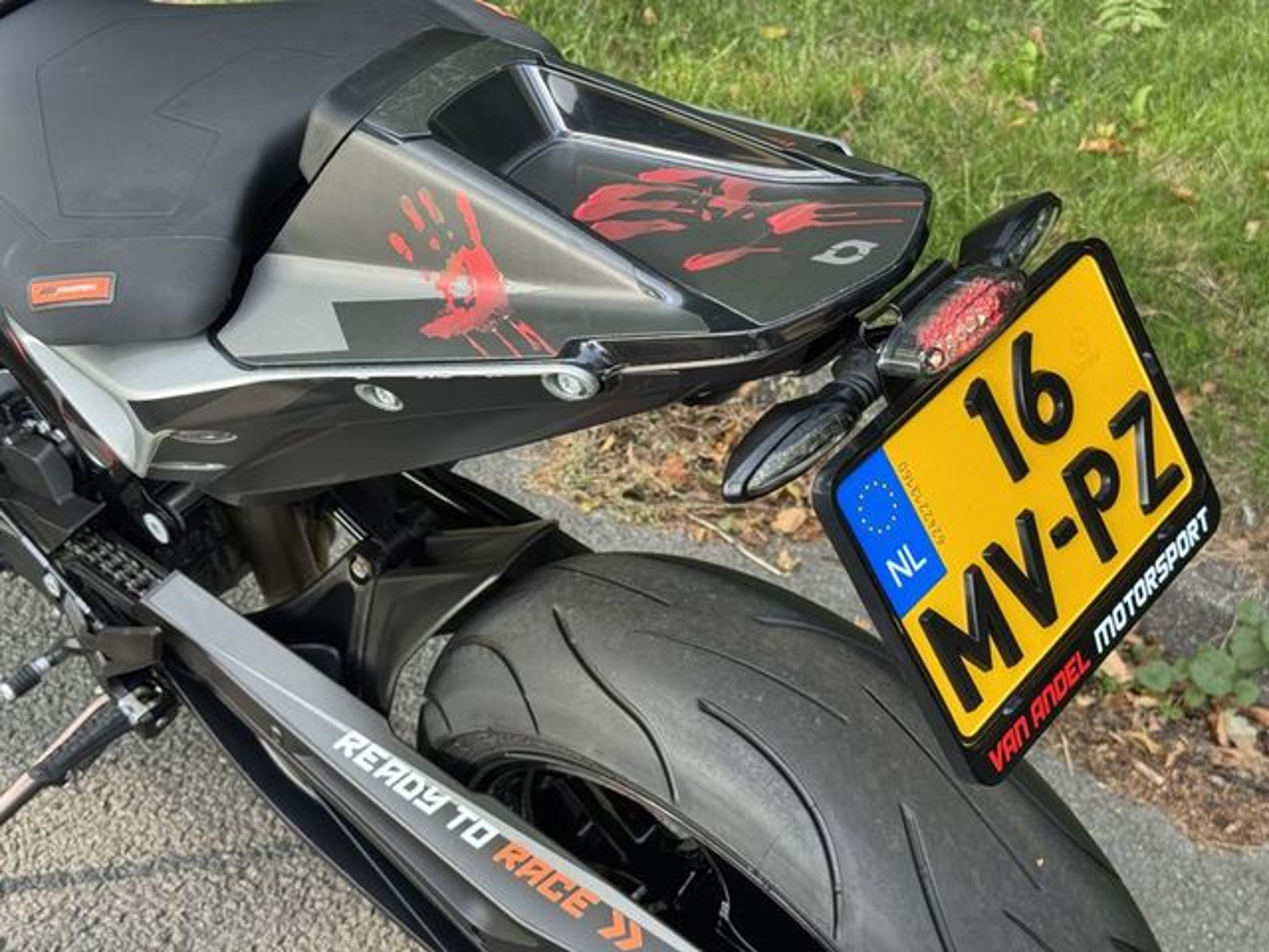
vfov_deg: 30.3
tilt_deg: -36.4
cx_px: 634
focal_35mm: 48
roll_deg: -3.3
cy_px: 476
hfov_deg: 39.7
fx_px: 1760
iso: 64
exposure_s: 1/172
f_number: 1.78
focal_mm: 6.76
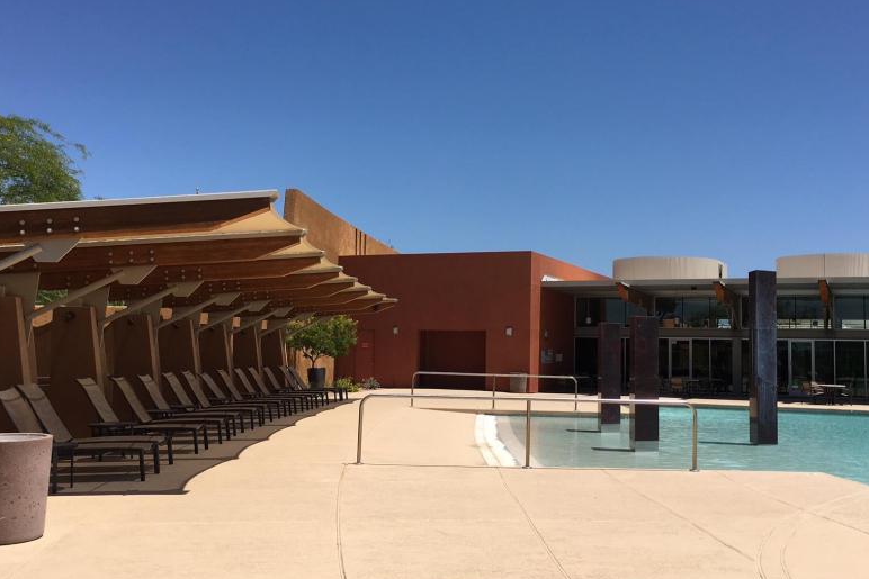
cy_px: 284
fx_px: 966
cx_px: 429
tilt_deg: +2.9
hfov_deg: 48.4
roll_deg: -0.5
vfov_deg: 33.4
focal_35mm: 40
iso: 25
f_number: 2.2
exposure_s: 1/2653
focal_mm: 4.15
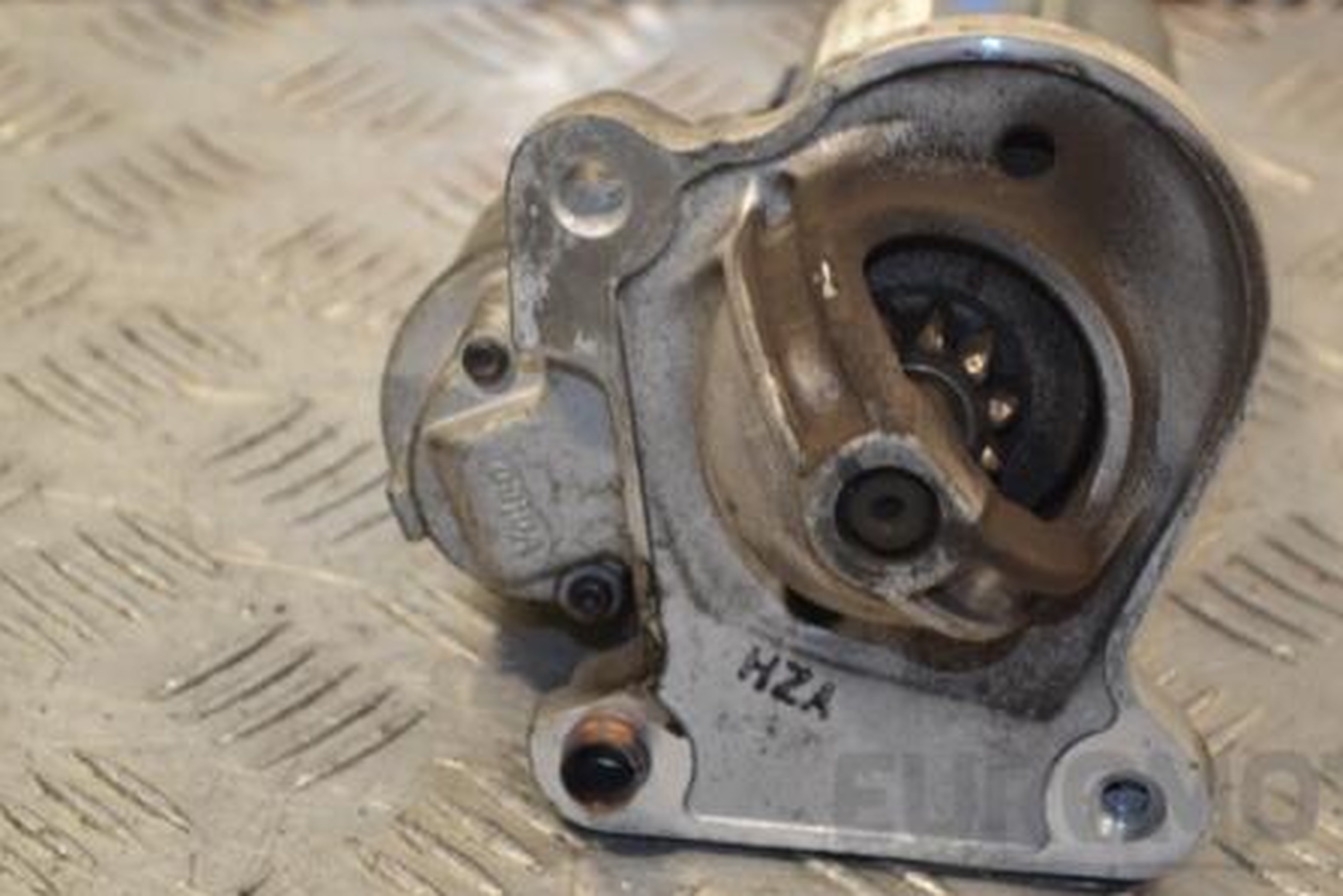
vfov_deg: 12.4
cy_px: 397
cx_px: 778
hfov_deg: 18.5
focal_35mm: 111
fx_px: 4128
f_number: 5.6
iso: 400
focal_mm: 55
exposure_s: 1/60
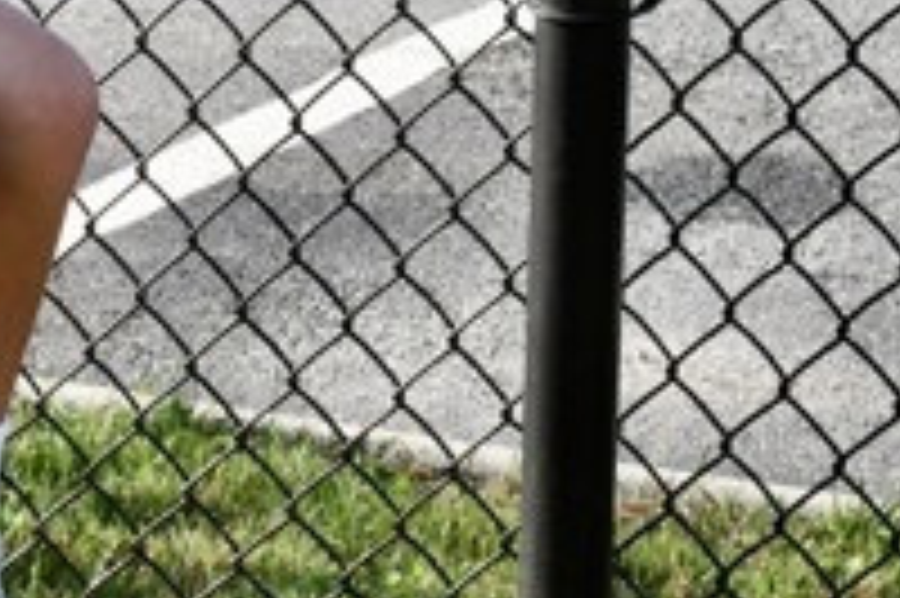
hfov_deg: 8.8
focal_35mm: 228
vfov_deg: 6.0
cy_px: -34
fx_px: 5695
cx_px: -576
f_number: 11
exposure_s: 1/500
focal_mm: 38
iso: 1000
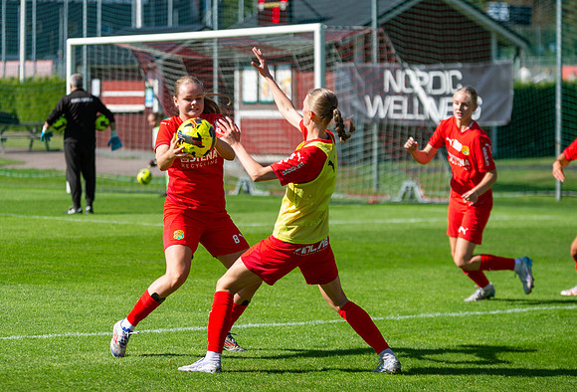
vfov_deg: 8.7
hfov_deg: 12.8
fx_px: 2578
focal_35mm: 160
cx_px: 220
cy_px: 154
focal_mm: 130
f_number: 3.2
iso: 180
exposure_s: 1/3200
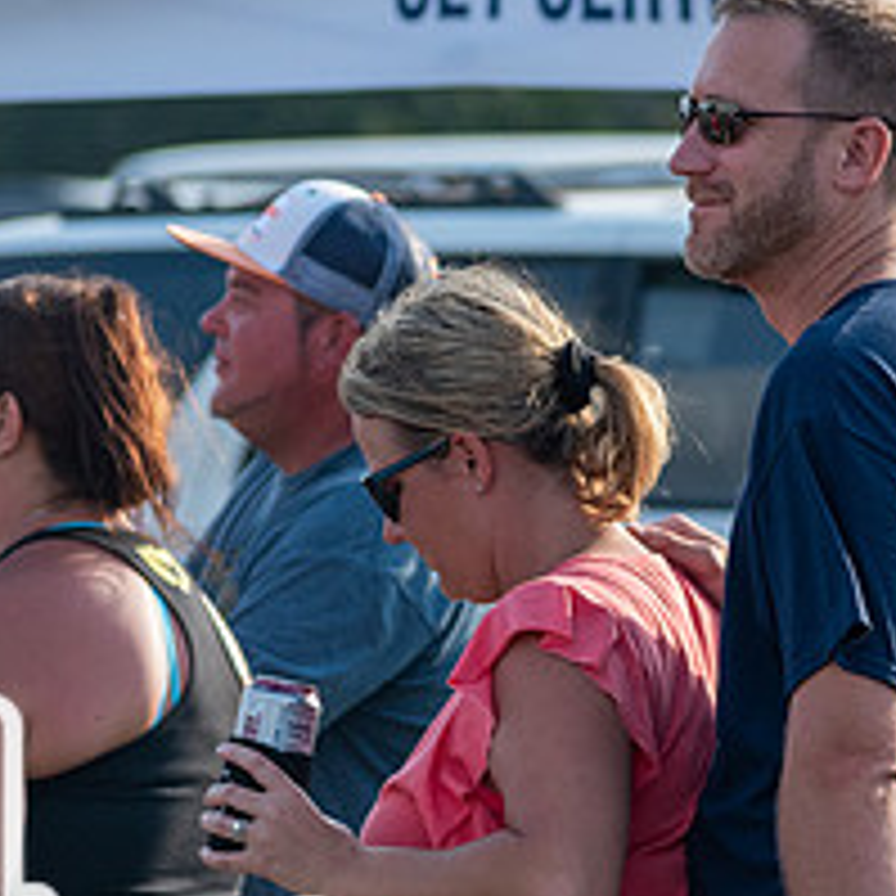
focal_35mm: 576
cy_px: 723
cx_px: 752
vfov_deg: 3.0
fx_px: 16868
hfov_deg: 3.0
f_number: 5
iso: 400
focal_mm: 155
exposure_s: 1/1250
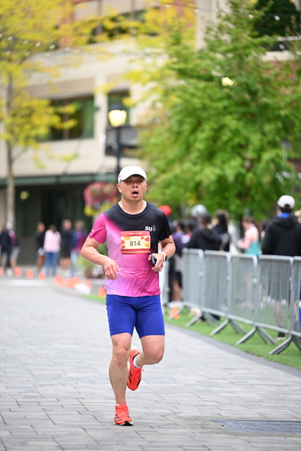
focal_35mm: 165
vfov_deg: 12.4
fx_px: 2068
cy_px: 226
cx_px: 150
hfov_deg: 8.3
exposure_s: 1/2000
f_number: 2.8
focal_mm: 165
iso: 1000
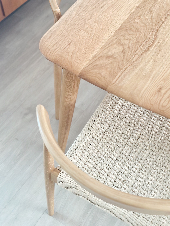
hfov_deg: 30.3
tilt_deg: -53.1
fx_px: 314
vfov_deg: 39.7
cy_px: 113
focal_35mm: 48
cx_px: 85
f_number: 1.78
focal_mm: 6.86
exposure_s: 1/40
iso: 400
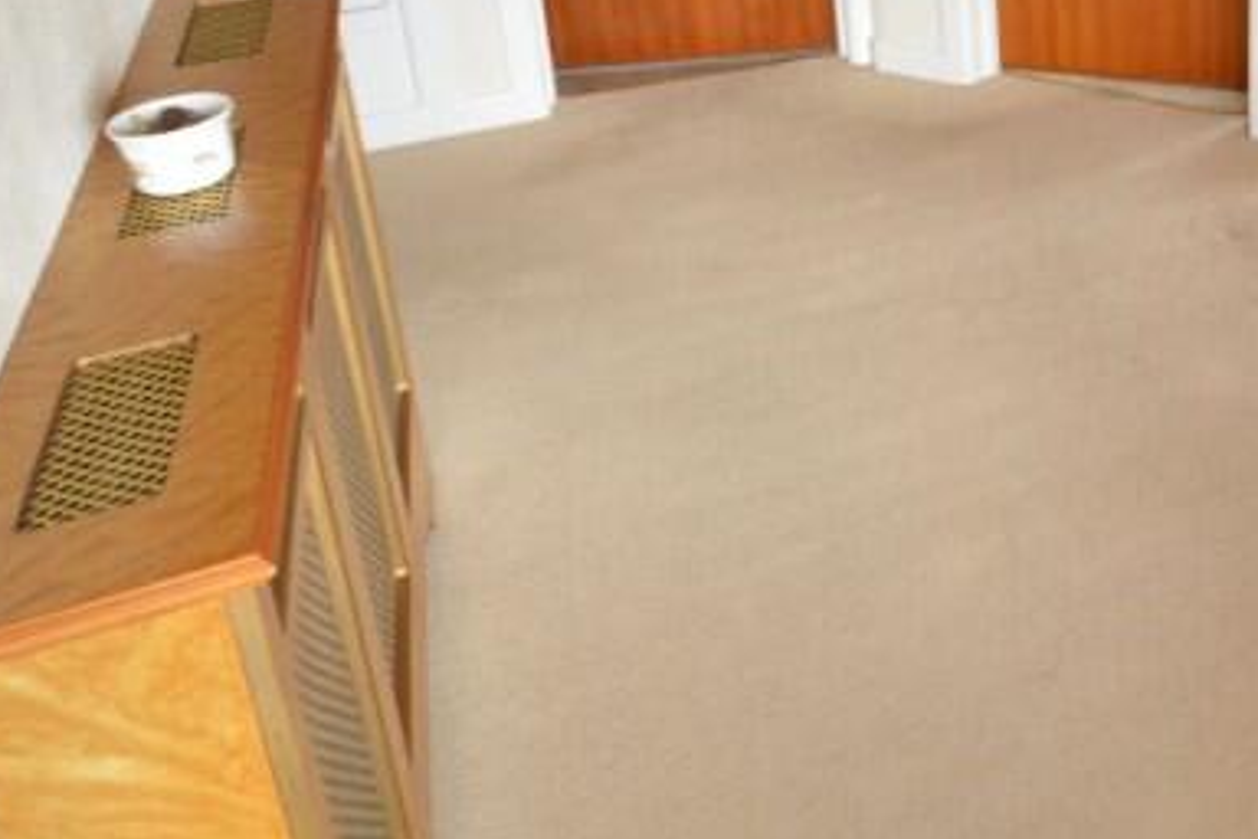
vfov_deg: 30.1
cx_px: 1425
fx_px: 1398
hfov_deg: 38.7
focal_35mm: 40
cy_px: -79
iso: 400
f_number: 8
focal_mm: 10
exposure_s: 1/13
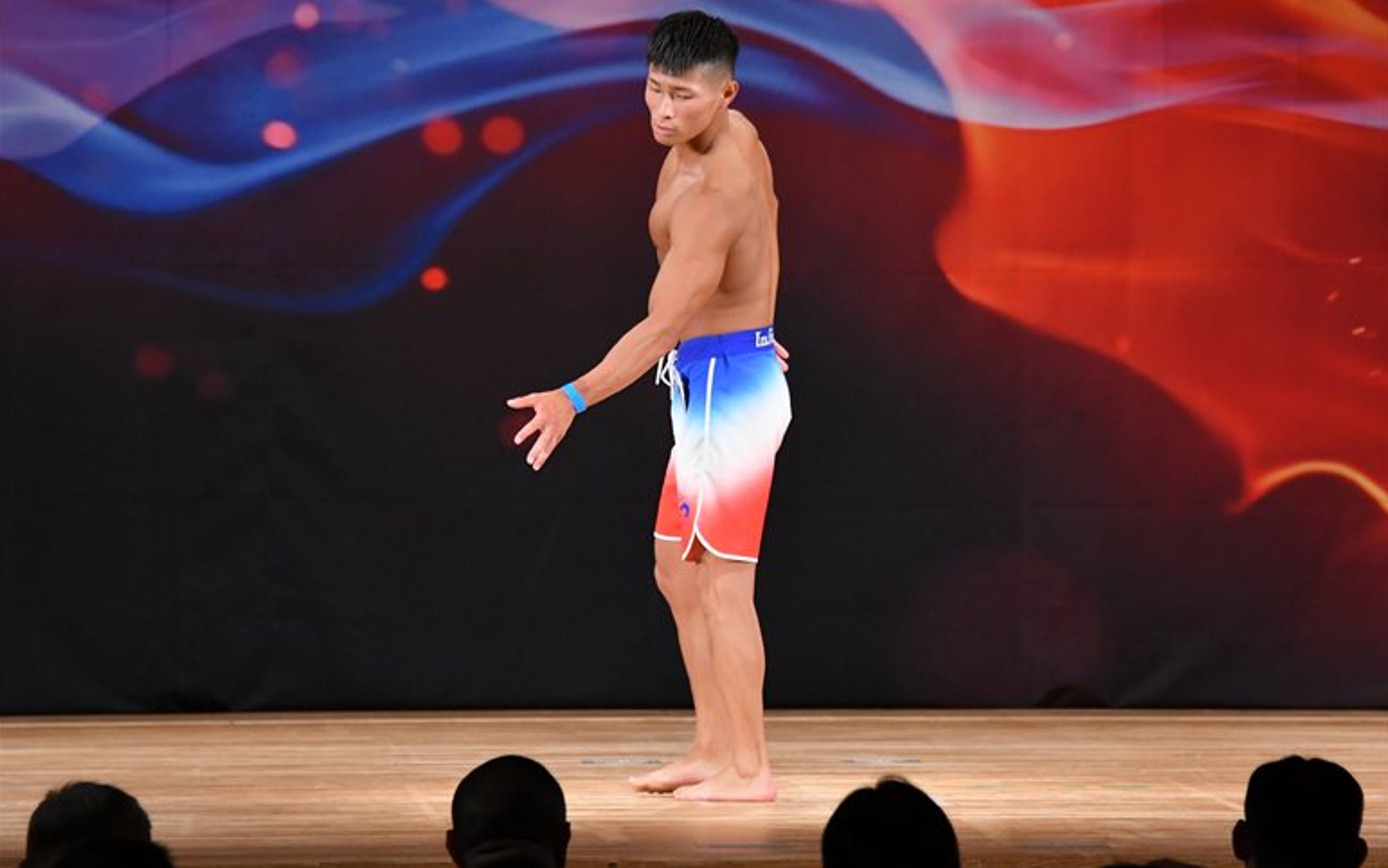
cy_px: 405
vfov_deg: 5.0
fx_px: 9874
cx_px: 696
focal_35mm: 261
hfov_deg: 8.0
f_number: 5.6
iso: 3200
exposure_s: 1/400
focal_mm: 170
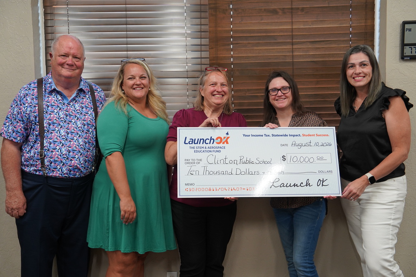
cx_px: 208
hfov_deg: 46.4
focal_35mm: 42
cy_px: 138
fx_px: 485
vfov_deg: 31.9
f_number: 4
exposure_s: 1/160
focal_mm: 42
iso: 1250
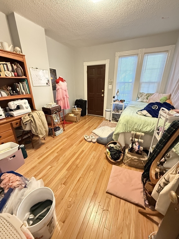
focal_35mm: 14
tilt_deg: -20.1
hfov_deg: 85.7
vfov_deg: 102.1
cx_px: 90
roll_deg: +0.2
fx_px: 97
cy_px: 120
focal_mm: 2.22
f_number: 2.2
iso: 1250
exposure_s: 1/40
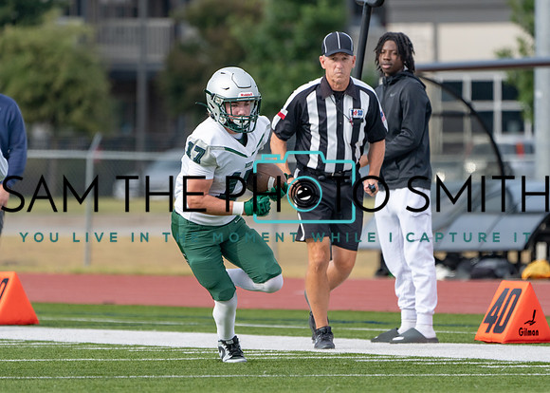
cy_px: 205
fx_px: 9132
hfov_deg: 3.4
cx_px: 261
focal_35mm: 585
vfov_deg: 2.5
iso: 320
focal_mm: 400
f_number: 5.6
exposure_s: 1/1250
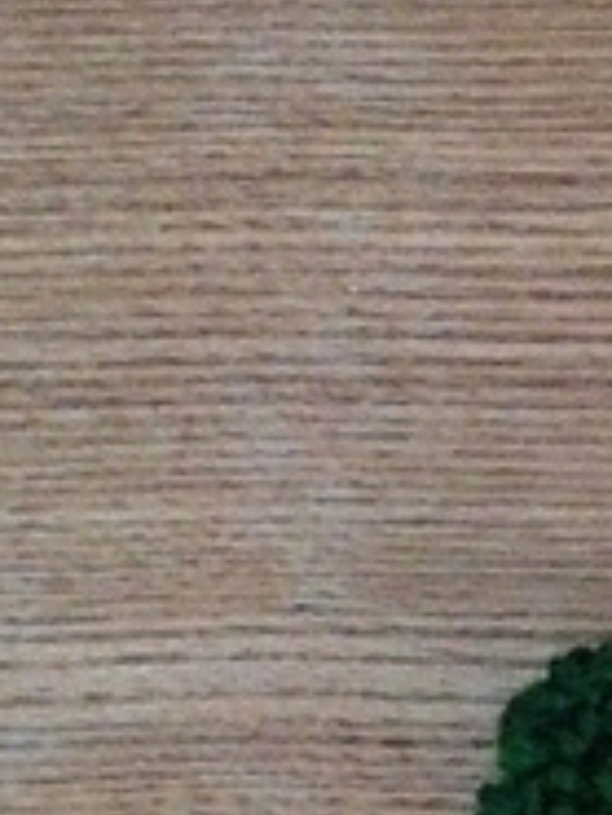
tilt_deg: -79.6
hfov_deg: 12.4
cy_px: 498
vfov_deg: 17.2
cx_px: 881
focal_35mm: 114
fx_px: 2684
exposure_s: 1/15
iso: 800
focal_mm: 4.12
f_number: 2.4
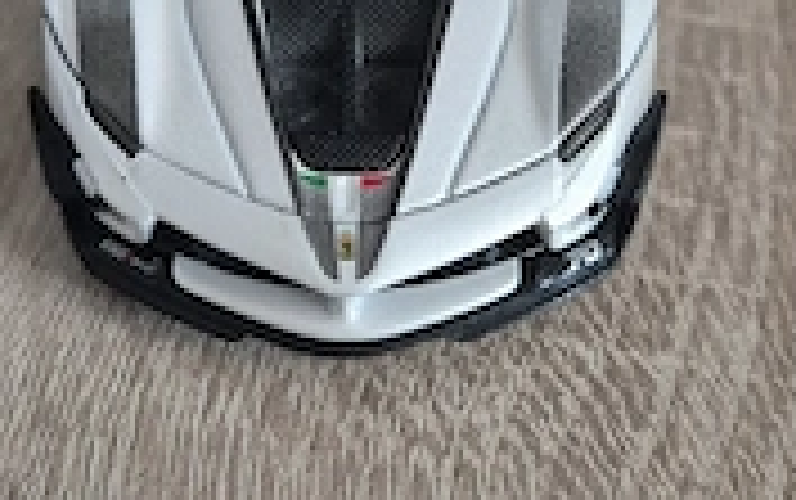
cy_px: 126
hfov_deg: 36.8
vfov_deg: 23.4
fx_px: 1194
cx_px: 351
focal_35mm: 55
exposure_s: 1/100
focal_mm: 5.4
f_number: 1.8
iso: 1250
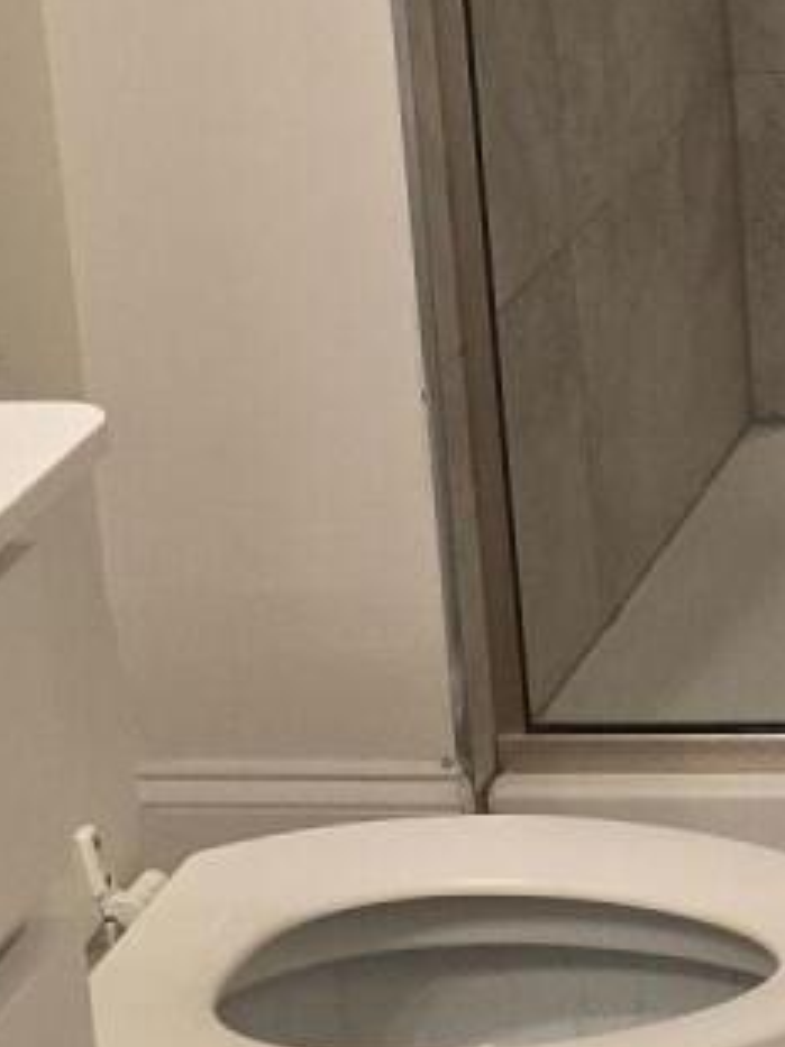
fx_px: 4478
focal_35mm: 148
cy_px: 7
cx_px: 1701
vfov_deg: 13.2
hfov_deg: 9.2
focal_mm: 6.3
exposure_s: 1/120
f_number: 1.7
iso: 200
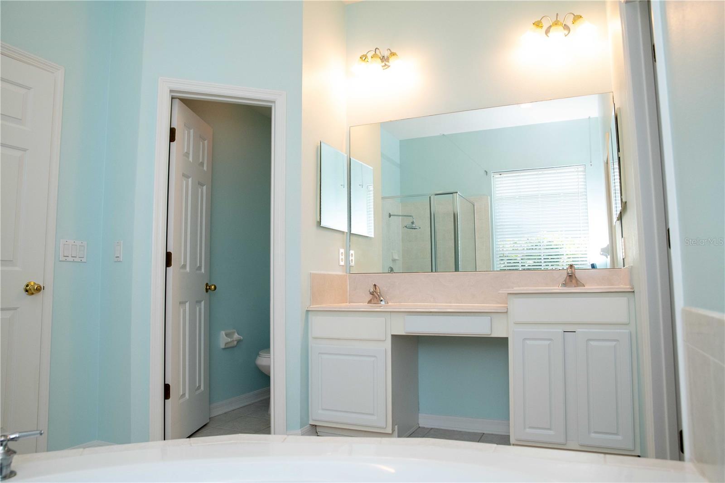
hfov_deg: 73.8
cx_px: 362
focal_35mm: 24
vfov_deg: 53.1
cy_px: 242
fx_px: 483
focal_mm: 24
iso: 1000
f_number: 6.3
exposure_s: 1/250
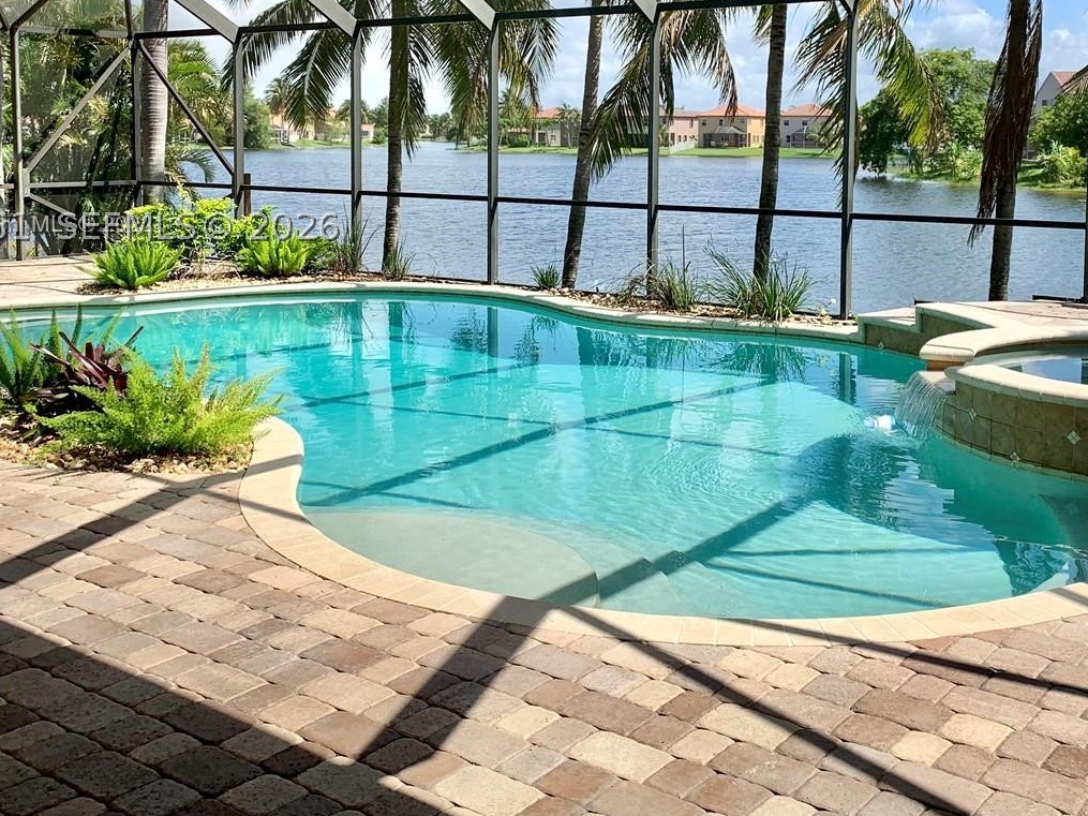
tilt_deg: -1.1
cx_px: 668
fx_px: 1289
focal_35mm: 41
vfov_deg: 34.5
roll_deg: -0.9
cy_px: 226
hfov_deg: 45.5
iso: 25
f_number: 1.8
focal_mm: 4.25
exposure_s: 1/1427
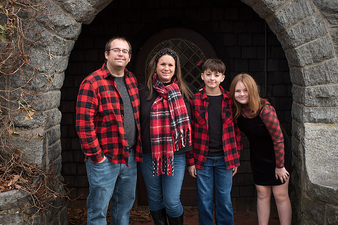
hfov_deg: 38.4
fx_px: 485
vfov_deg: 26.2
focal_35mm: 52
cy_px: 112
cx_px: 169
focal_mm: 50
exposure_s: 1/200
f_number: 4.5
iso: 100
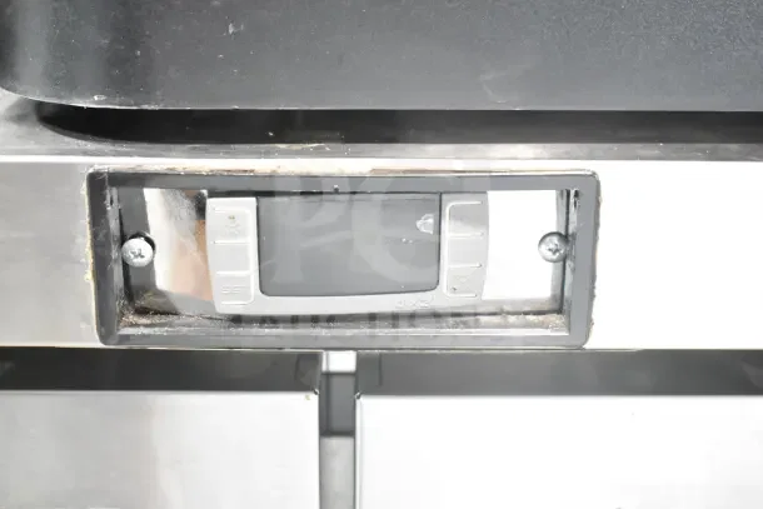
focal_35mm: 52
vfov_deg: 25.8
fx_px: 1113
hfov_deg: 37.8
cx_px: 382
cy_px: 254
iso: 8000
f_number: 4.5
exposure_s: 1/60
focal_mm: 35
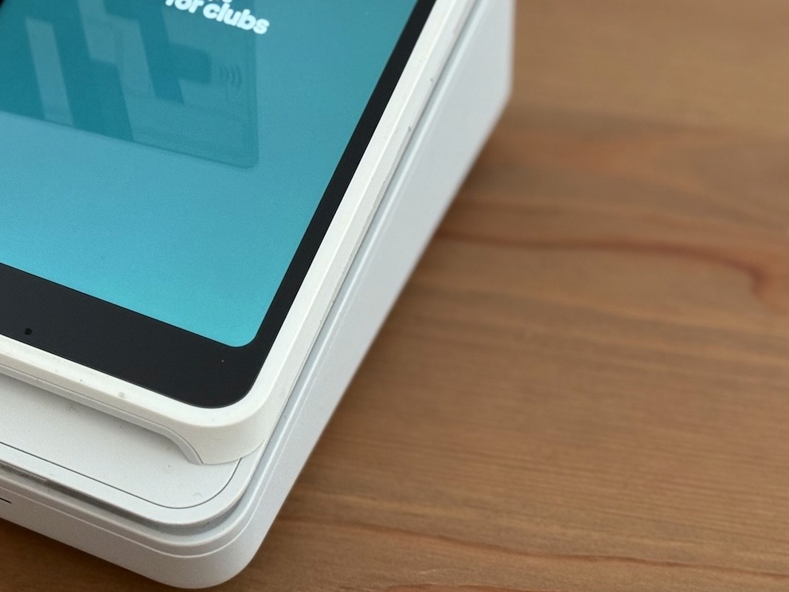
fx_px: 2119
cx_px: 135
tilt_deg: -42.6
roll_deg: -0.2
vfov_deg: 15.8
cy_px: 139
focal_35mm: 93
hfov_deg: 20.8
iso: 200
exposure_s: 1/60
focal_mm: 6.76
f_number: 1.78
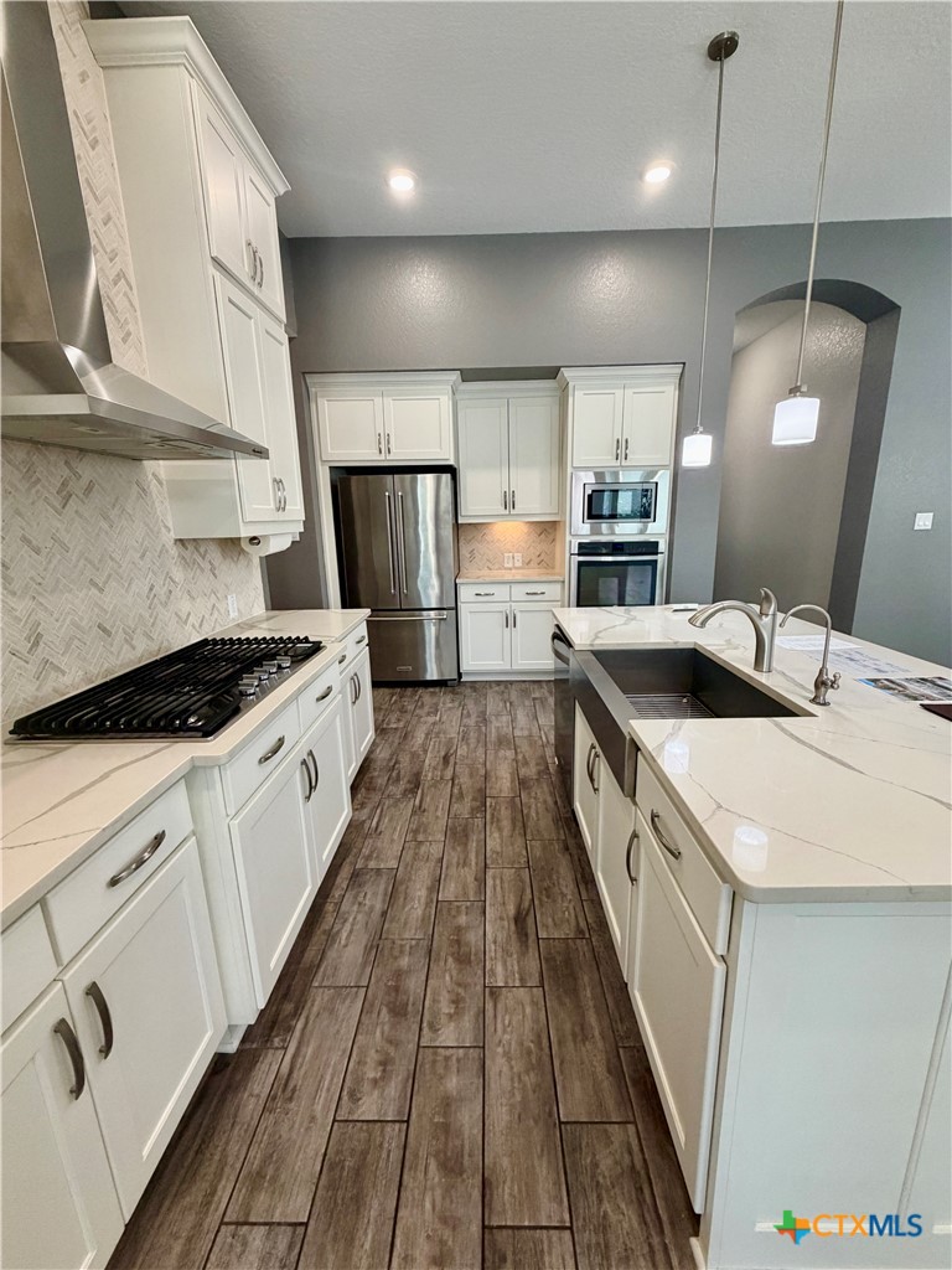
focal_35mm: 14
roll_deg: +2.5
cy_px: 635
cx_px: 476
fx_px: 513
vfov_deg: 102.1
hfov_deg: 85.7
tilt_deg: -12.5
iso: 250
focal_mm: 2.22
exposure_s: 1/120
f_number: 2.2
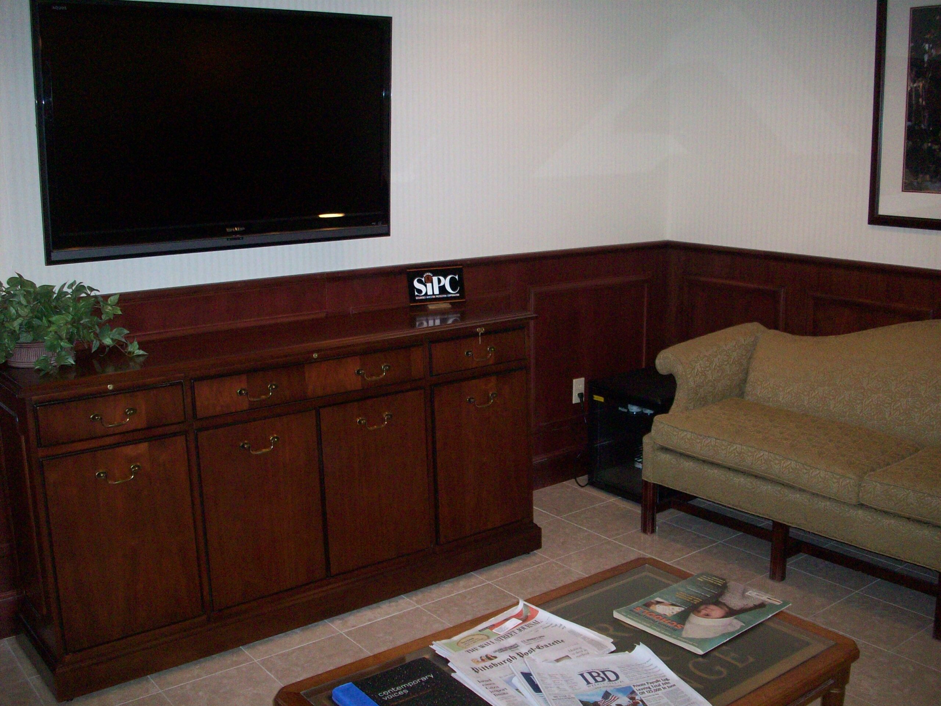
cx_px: 470
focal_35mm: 37
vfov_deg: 38.7
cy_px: 353
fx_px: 1006
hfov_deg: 50.1
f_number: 2.8
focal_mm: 6.2
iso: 200
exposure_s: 1/64
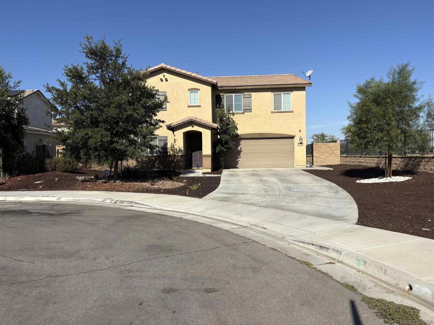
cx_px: 217
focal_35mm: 26
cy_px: 162
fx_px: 326
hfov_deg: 67.3
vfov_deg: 53.1
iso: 50
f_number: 1.6
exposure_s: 1/4950
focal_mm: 5.96
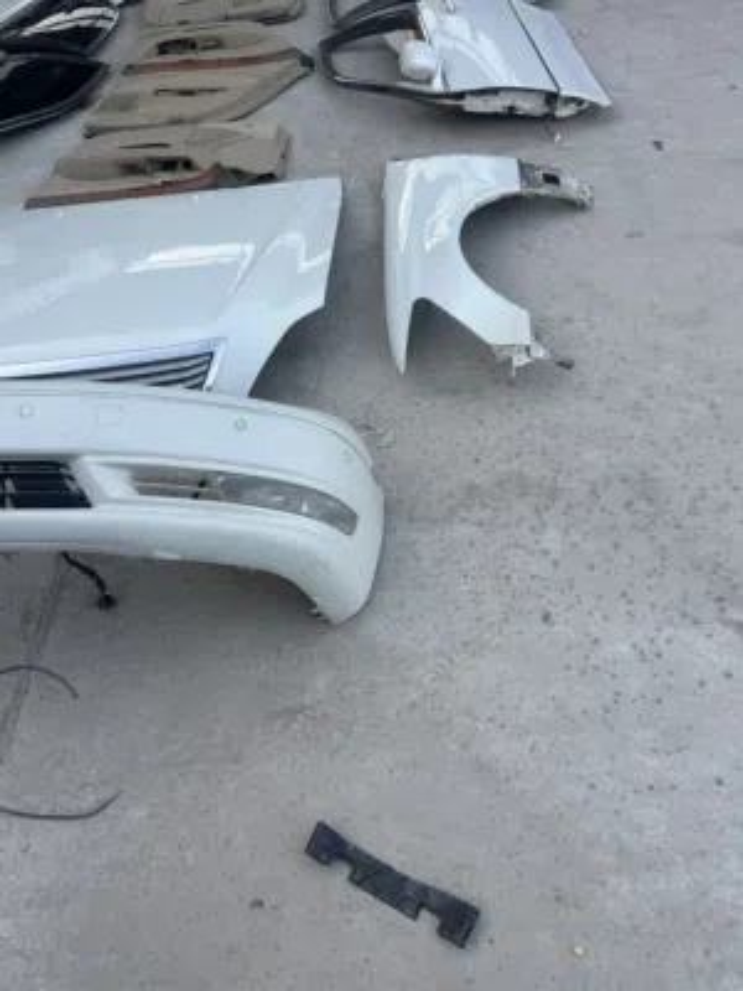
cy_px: 496
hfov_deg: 56.8
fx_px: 687
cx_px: 372
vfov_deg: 71.6
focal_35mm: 24
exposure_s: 1/473
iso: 80
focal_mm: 6.86
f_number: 1.78
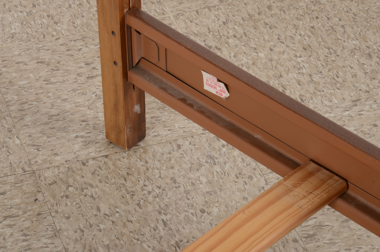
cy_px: 126
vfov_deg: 8.7
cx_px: 190
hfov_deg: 13.1
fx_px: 1659
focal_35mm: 158
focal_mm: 105
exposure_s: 1/125
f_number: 18
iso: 160
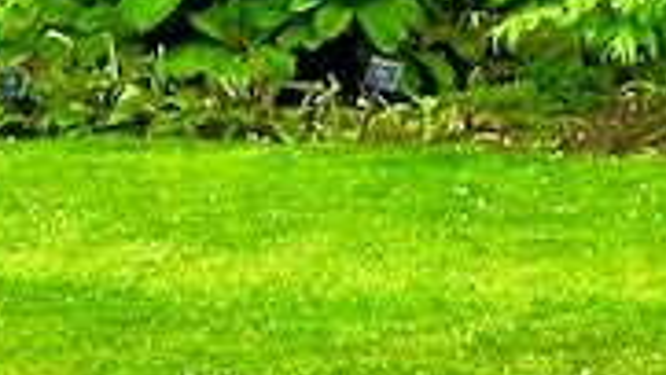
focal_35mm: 185
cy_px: -993
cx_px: 534
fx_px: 3268
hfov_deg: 11.6
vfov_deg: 5.8
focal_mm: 5.4
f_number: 3.5
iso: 160
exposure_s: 1/208
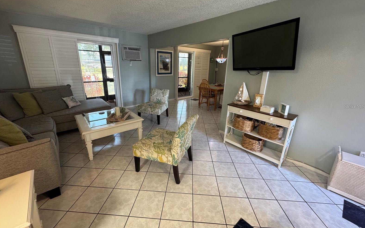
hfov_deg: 101.5
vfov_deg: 74.7
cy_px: 106
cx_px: 181
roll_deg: -1.1
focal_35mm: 15
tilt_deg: -15.1
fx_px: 149
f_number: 2.2
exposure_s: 1/60
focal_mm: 2.22
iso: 320
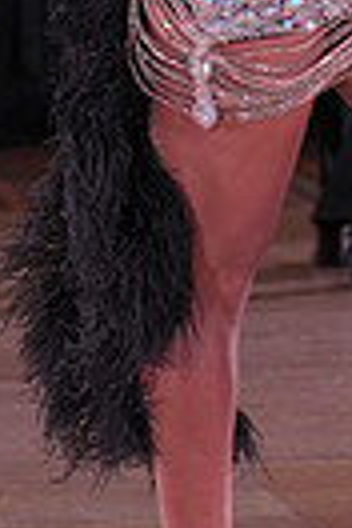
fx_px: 5397
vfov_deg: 5.5
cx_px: 658
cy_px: -280
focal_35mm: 368
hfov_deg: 3.7
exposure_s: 1/400
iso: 1250
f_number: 4
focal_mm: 84
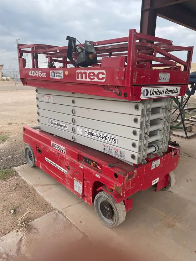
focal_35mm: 26
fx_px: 196
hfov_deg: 53.1
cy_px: 130
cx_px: 98
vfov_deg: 67.3
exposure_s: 1/1642
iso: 50
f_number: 1.6
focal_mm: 4.2
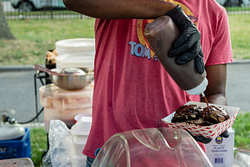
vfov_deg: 14.8
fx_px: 639
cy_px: 40
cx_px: 153
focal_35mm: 92
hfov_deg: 22.1
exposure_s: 1/160
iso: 500
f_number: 3.5
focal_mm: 44
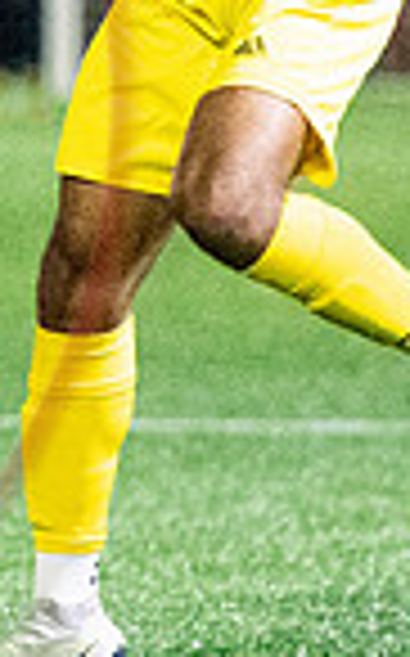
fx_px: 18809
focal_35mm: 1050
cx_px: -374
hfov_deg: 1.2
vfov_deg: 2.0
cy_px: 464
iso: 8000
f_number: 2.8
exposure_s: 1/1000
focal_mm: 150
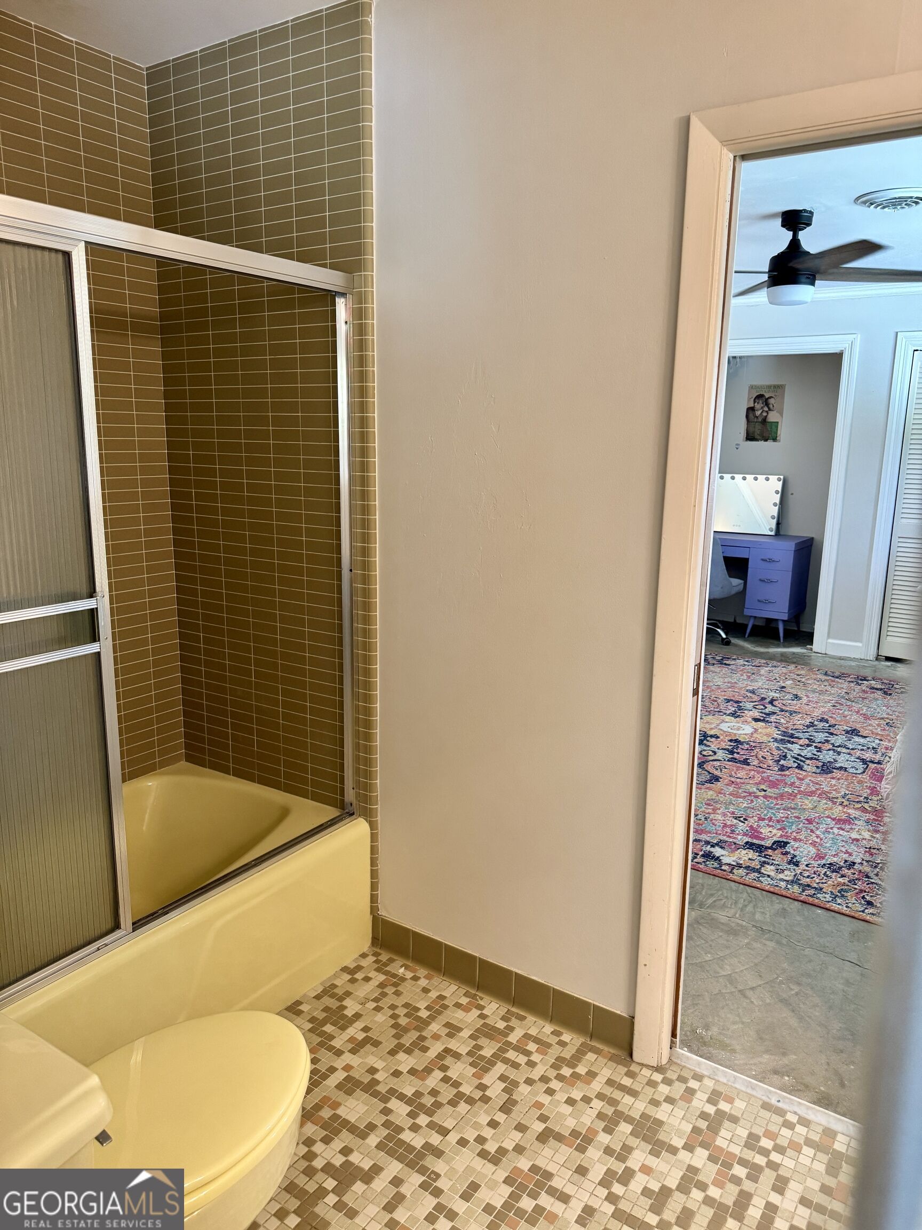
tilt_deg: -12.7
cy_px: 615
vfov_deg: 71.6
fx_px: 852
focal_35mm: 24
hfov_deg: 56.8
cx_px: 461
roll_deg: -1.2
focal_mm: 6.76
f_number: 1.78
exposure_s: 1/60
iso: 250
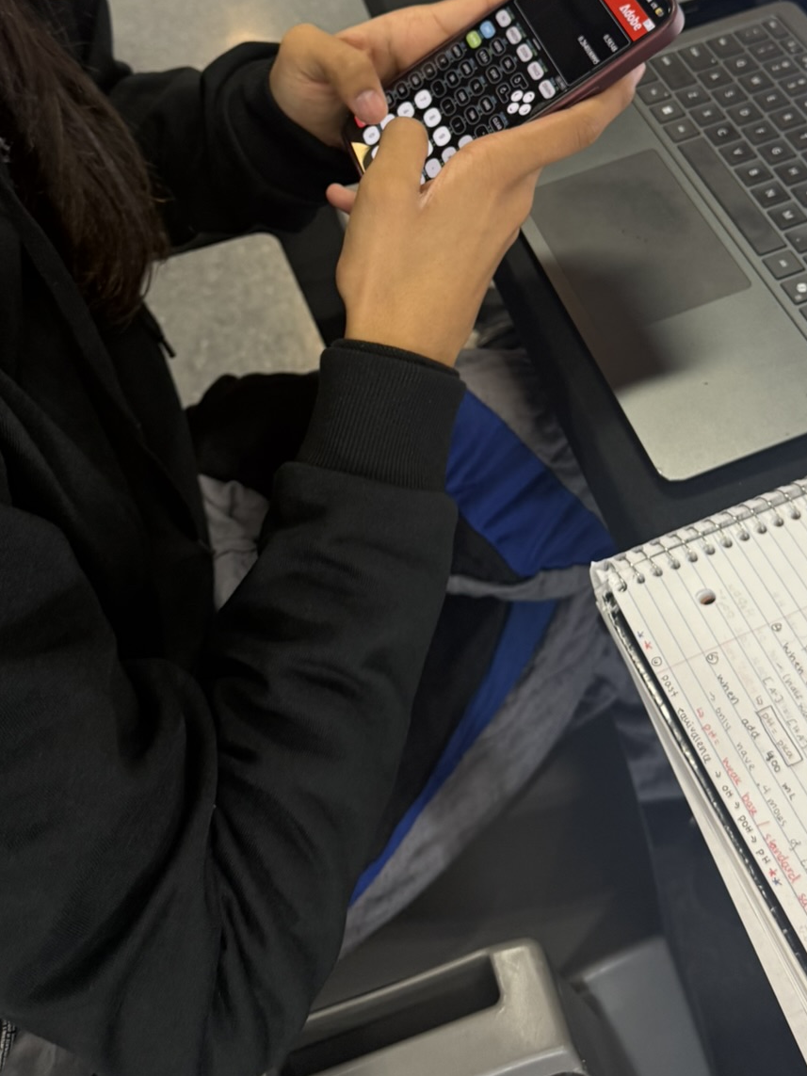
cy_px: 252
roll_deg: +8.2
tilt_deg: -42.4
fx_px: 1337
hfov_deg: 33.2
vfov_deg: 42.3
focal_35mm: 43
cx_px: 550
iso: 200
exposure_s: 1/120
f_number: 1.78
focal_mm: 6.76
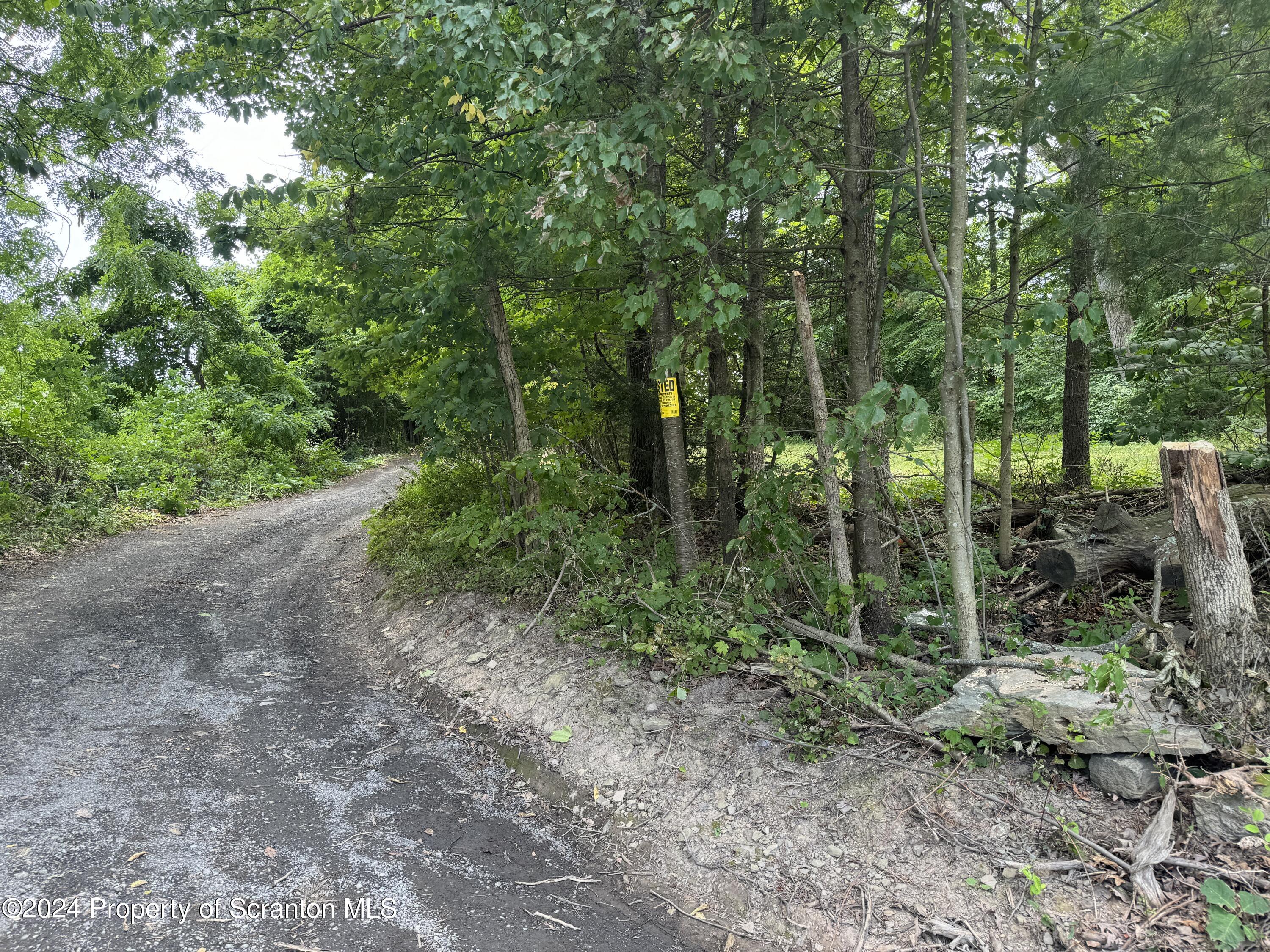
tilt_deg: +2.2
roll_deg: +1.0
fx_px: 881
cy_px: 476
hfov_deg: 71.6
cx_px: 635
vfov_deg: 56.8
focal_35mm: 24
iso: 80
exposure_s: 1/186
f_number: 1.78
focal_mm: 6.76
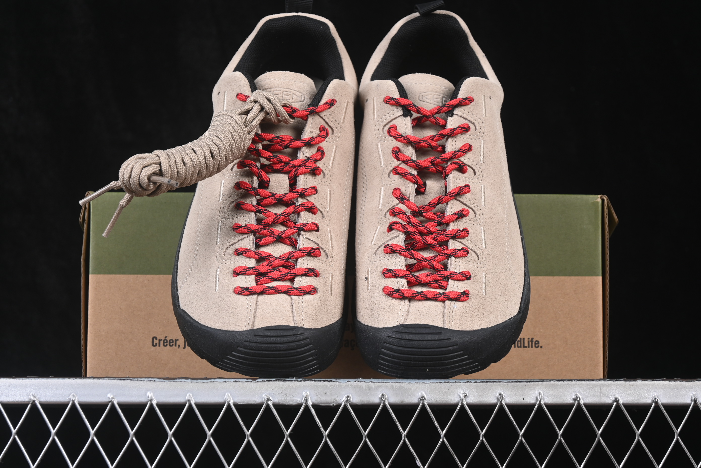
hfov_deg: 27.0
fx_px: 1460
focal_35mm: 75
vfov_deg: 18.2
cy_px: 234
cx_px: 350
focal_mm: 50
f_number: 6.3
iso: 160
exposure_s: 1/60
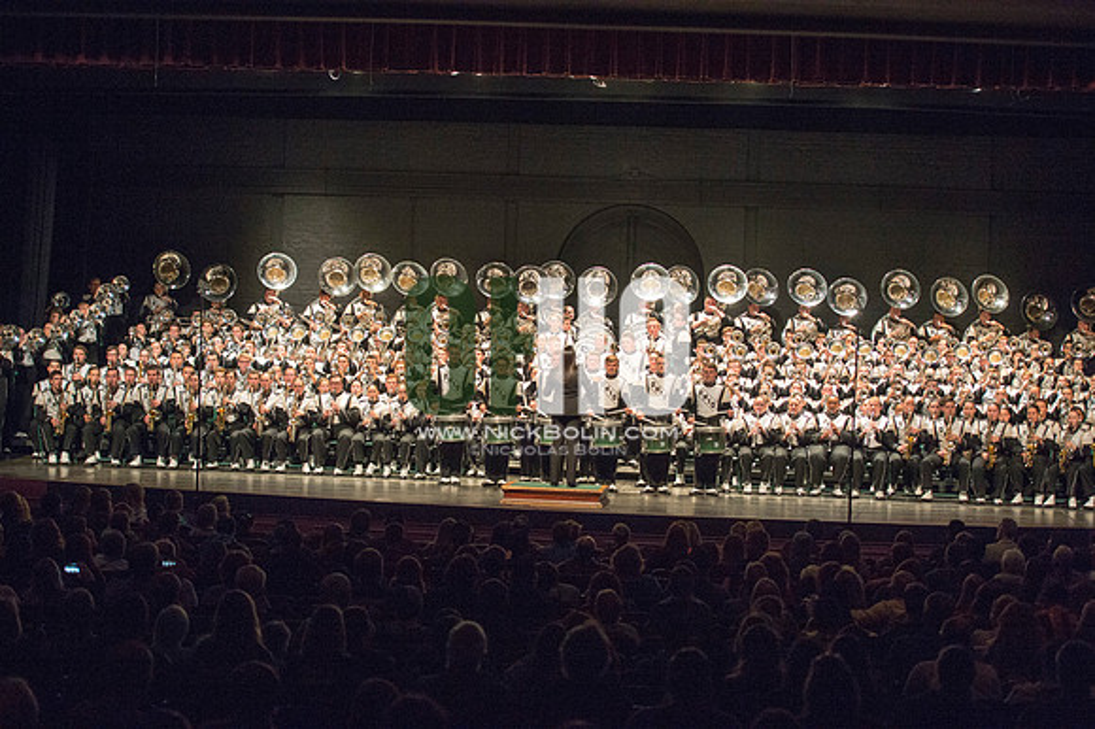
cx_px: 548
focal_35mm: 70
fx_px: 2128
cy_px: 364
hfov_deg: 28.9
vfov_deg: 19.4
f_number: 2.8
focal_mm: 70
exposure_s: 1/500
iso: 2500
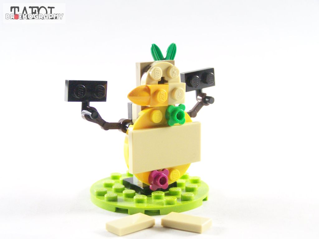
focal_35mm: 64
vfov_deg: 22.9
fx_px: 590
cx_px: 160
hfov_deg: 30.3
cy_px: 120
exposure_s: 1/60
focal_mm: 10.7
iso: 400
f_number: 3.2
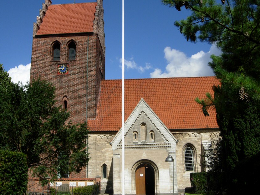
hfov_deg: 47.9
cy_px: 90
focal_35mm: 39
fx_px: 293
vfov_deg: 36.8
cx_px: 134
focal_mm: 7.5
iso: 50
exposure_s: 1/373
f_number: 6.8
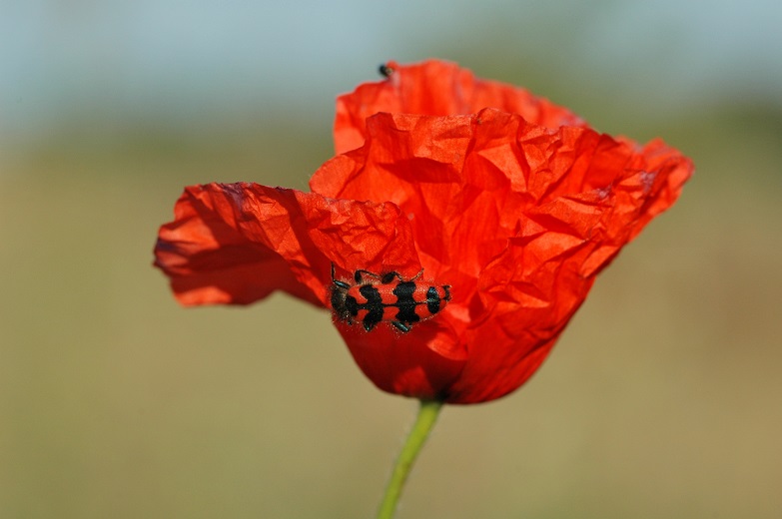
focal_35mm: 158
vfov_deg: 8.7
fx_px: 3417
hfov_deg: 13.1
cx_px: 391
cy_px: 260
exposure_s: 1/400
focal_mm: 105
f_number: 6.3
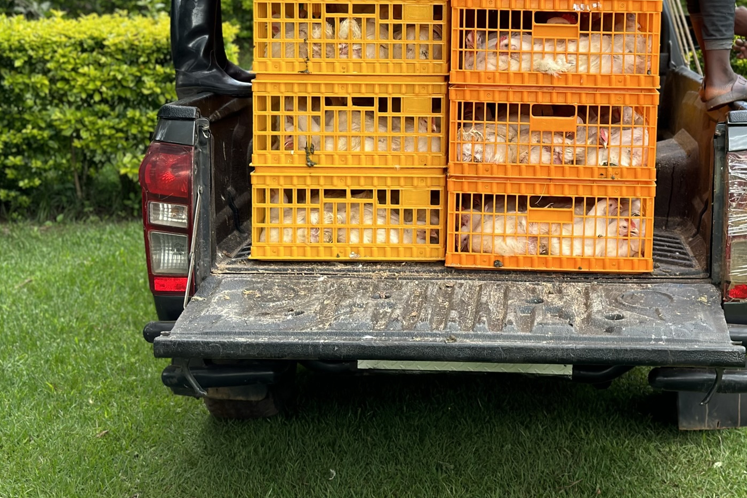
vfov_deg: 18.5
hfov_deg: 27.5
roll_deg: +1.8
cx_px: 521
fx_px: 1515
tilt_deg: -3.2
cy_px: 110
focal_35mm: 73
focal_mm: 6.86
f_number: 1.78
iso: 80
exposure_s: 1/355
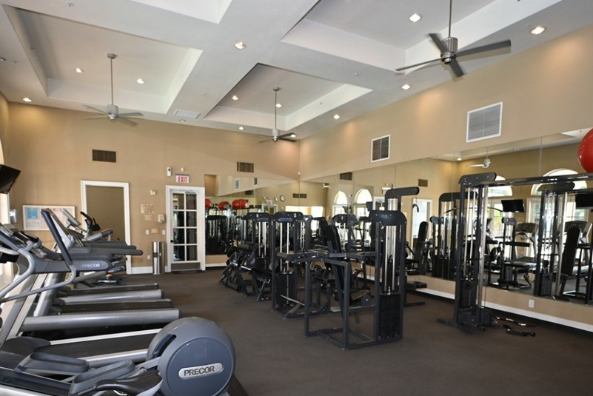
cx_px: 312
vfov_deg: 54.5
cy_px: 250
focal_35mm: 23
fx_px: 379
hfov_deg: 76.0
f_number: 4
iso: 360
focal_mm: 12
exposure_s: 1/60
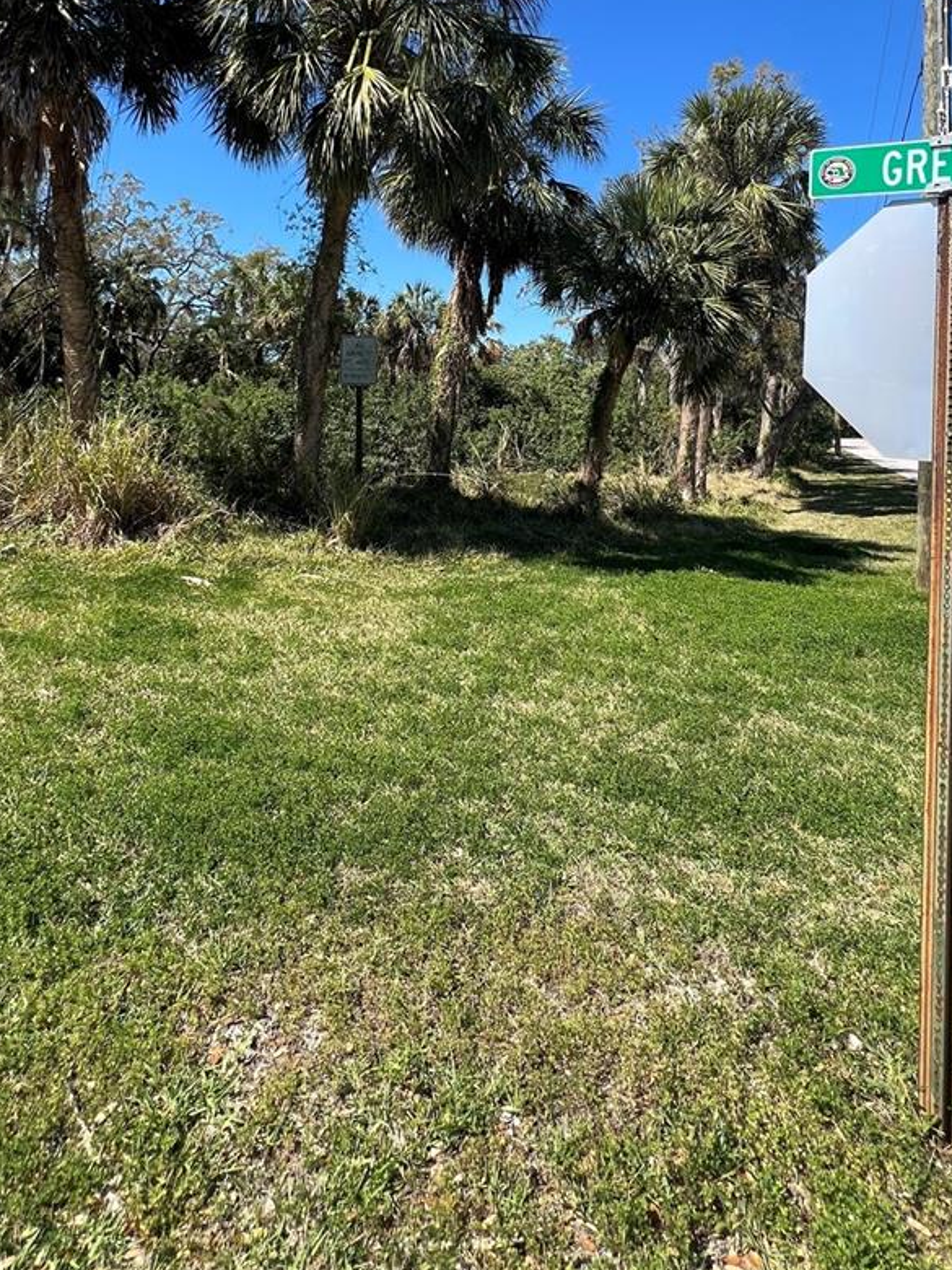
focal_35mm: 20
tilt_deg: +3.1
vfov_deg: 77.1
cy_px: 357
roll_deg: -3.9
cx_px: 439
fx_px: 733
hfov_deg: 65.9
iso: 32
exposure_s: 1/797
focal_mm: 1.57
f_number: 1.8
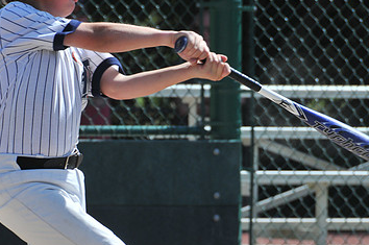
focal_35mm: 491
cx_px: 104
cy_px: 157
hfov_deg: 4.2
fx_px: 5026
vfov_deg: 2.8
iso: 200
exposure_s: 1/500
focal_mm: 200
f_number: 8
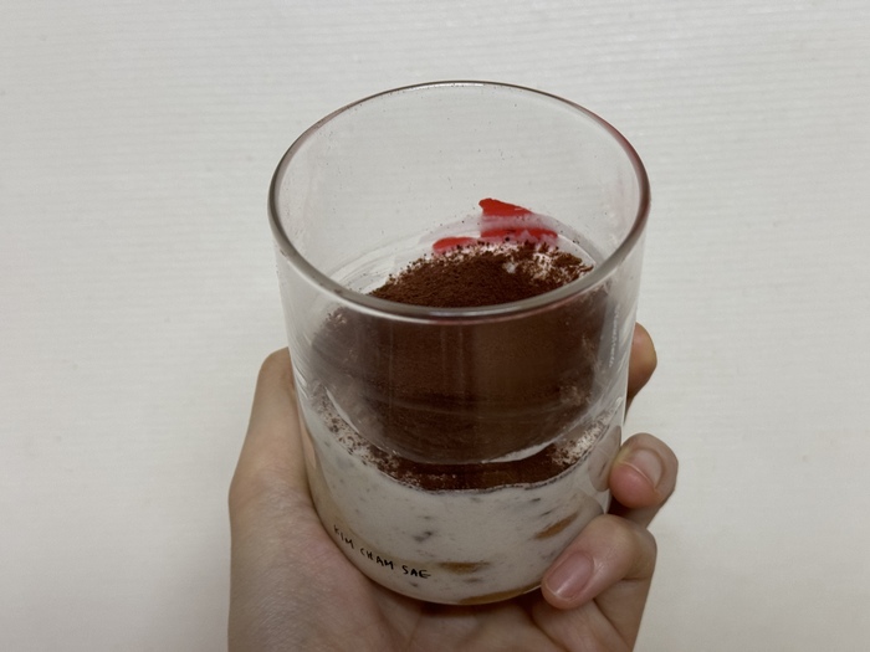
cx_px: 435
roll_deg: +2.6
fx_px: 1206
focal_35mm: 48
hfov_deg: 39.7
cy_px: 326
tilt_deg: -11.8
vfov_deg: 30.3
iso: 160
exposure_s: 1/60
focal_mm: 6.76
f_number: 1.78
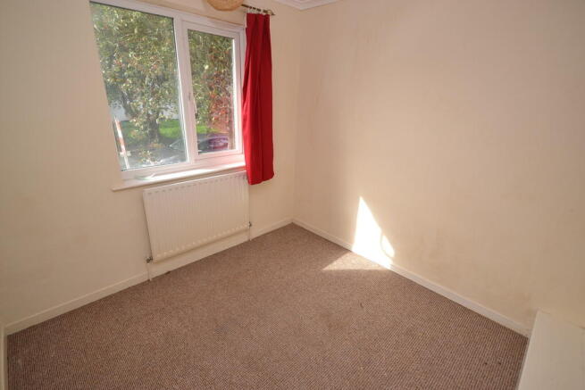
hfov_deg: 95.0
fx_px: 268
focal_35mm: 16
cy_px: 195
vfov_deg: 72.1
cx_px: 292
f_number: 5.6
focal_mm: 11
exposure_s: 1/125
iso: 160
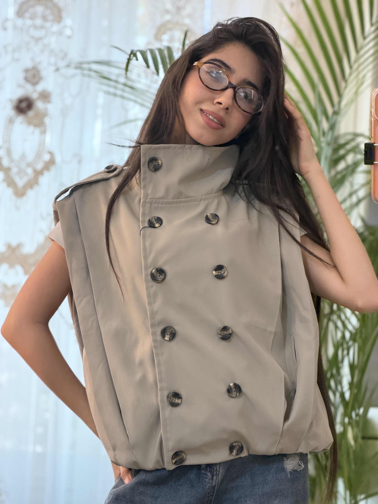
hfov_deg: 14.8
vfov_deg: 19.6
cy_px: 252
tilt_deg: -18.7
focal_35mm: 100
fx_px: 1456
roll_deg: -0.3
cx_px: 189
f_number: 2.8
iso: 500
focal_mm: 16.89
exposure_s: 1/33
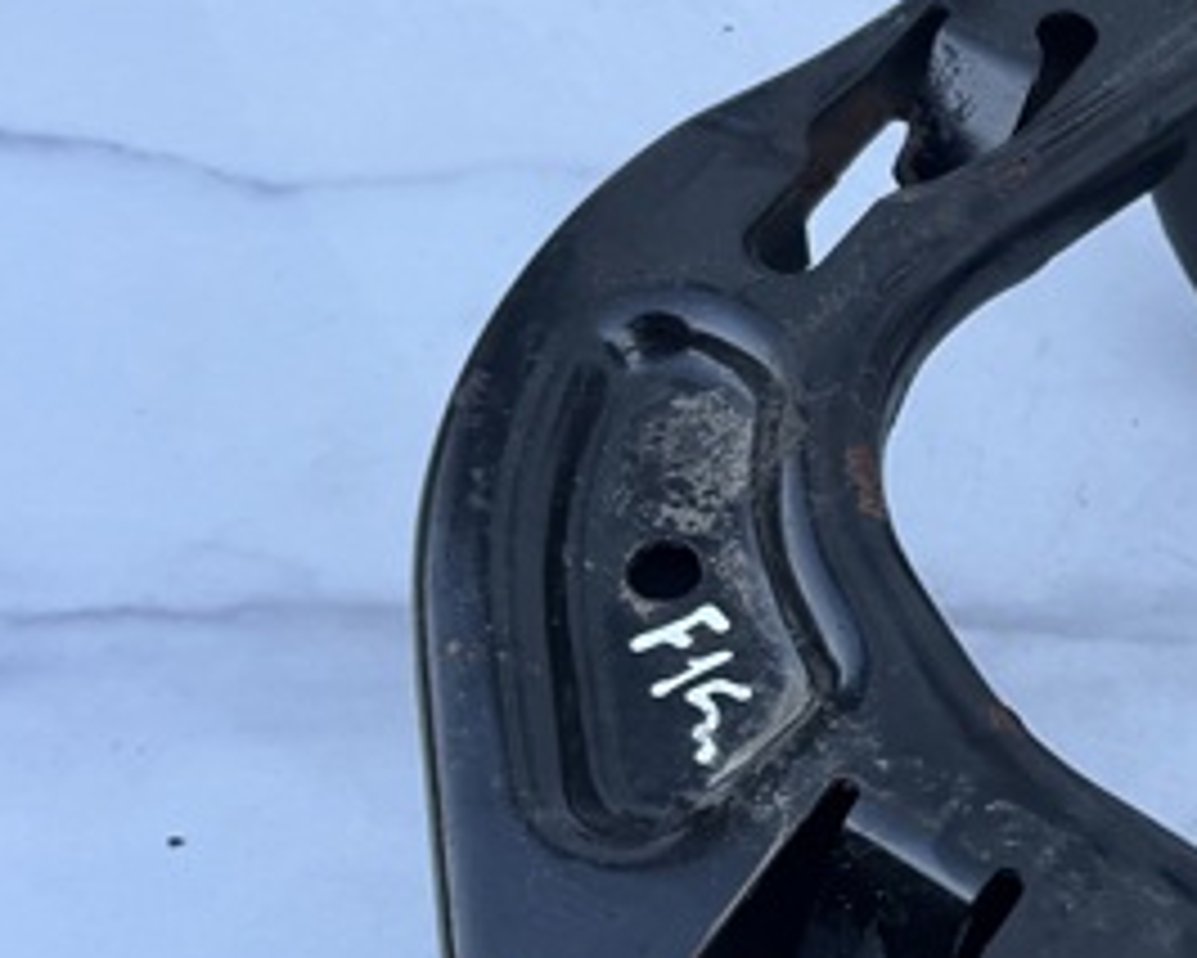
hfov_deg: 28.7
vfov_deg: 24.9
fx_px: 2162
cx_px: 1246
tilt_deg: -53.3
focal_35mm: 61
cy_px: 587
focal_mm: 5.7
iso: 125
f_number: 1.5
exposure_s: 1/84
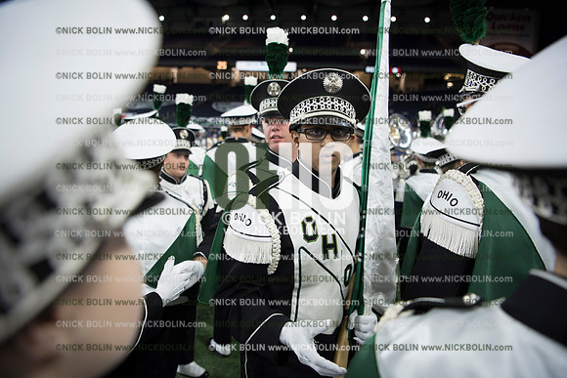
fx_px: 378
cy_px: 189
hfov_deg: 73.7
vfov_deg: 53.2
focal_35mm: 24
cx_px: 284
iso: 1250
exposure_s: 1/800
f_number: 2.8
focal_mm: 24
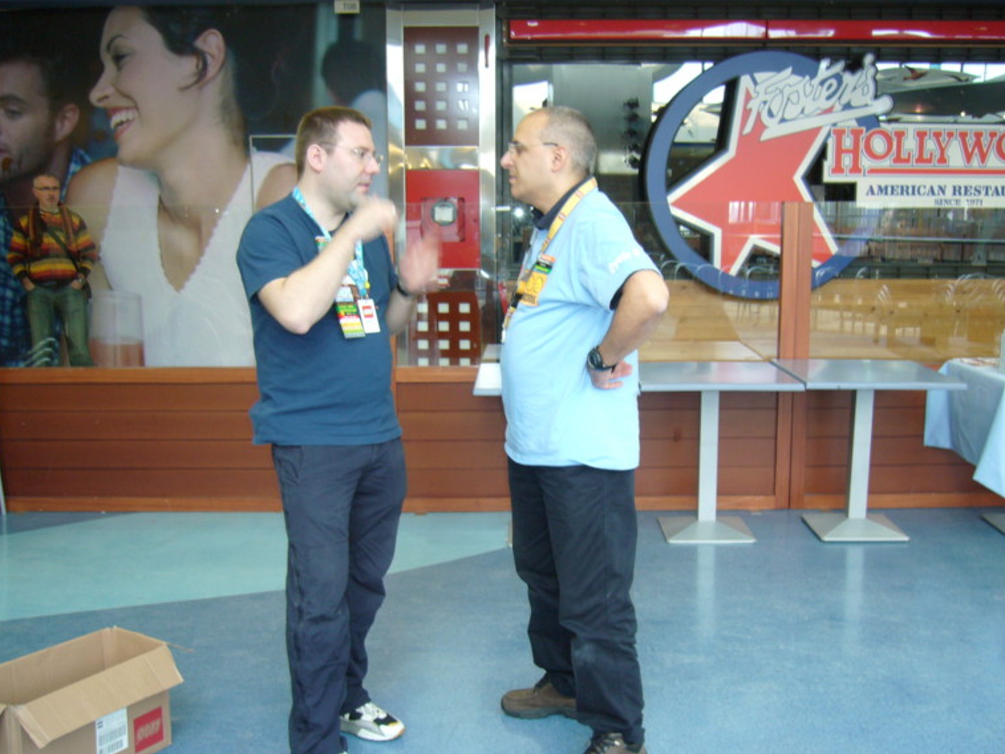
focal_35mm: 37
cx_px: 518
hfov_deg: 50.1
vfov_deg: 38.7
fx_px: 1074
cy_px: 374
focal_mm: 5.8
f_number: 2.8
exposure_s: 1/13
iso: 100
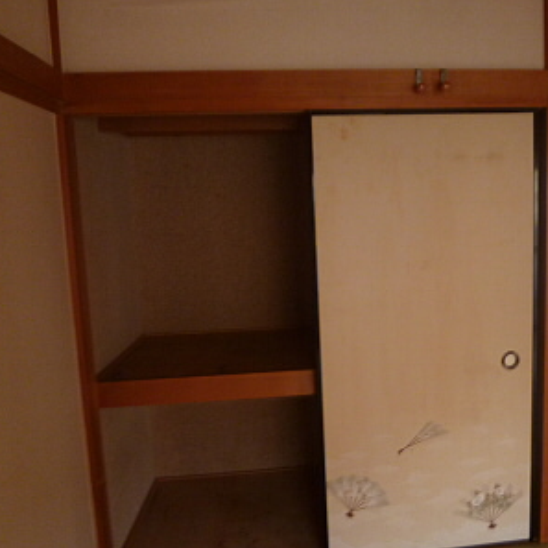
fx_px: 537
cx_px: 360
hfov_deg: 53.1
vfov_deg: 54.0
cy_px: 270
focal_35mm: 30
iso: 400
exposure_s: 1/8
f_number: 2.5
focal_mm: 4.3
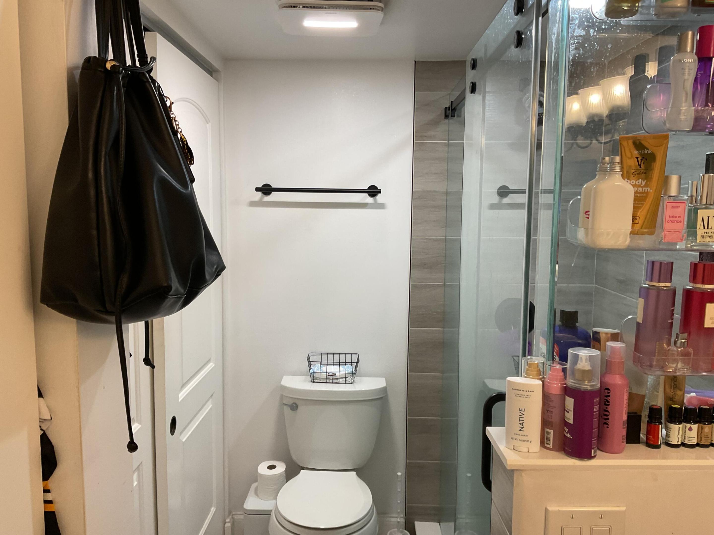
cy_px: 268
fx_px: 598
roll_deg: -0.8
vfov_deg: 48.2
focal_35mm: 29
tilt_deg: -7.4
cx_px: 357
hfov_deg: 61.7
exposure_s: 1/60
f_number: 1.8
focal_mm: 3
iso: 50
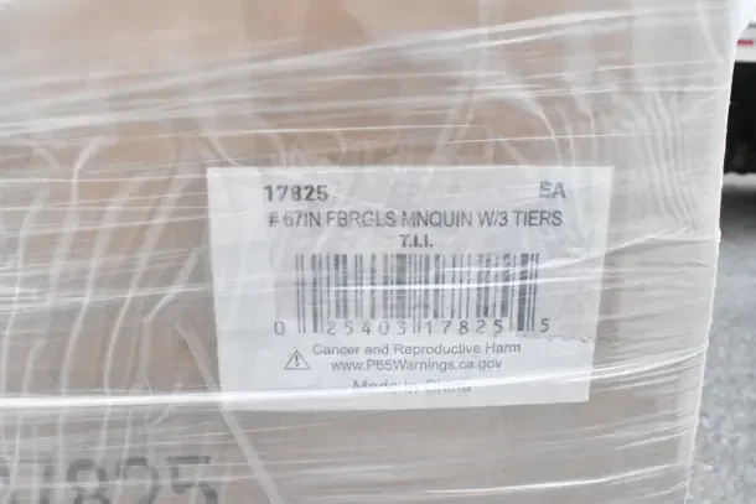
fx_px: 662
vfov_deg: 41.7
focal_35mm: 32
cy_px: 252
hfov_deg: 59.5
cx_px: 378
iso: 6400
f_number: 16
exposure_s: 1/1000
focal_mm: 21
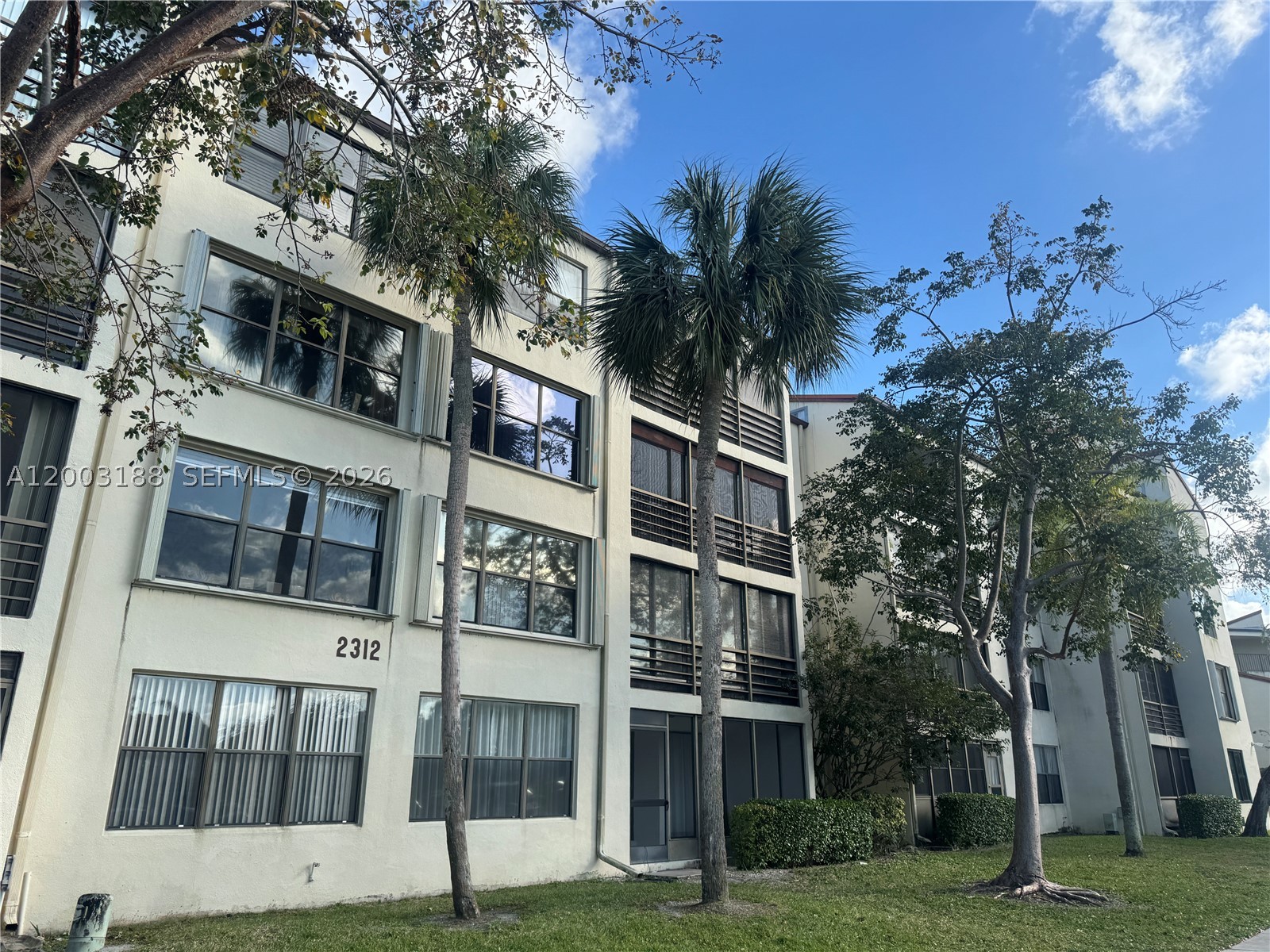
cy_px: 476
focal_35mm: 24
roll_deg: -0.7
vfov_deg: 56.8
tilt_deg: +21.4
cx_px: 635
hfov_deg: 71.6
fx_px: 881
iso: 80
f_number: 1.78
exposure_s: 1/1923
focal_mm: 6.76
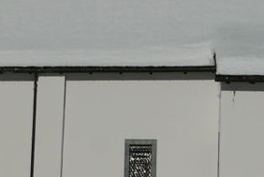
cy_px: -3
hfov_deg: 9.0
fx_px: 1682
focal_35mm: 229
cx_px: 205
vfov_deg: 6.0
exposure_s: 1/8000
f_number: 5.6
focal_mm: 24.5
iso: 200
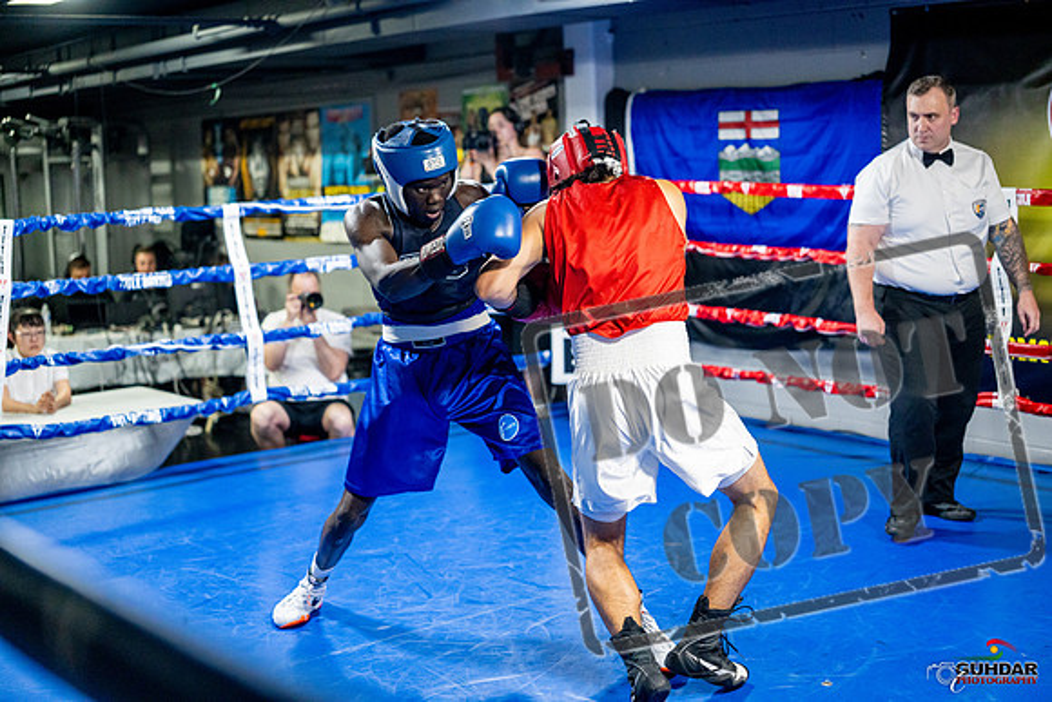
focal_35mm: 50
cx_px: 526
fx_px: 1461
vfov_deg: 27.0
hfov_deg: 39.6
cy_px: 351
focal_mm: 50
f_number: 2
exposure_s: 1/1000
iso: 4000
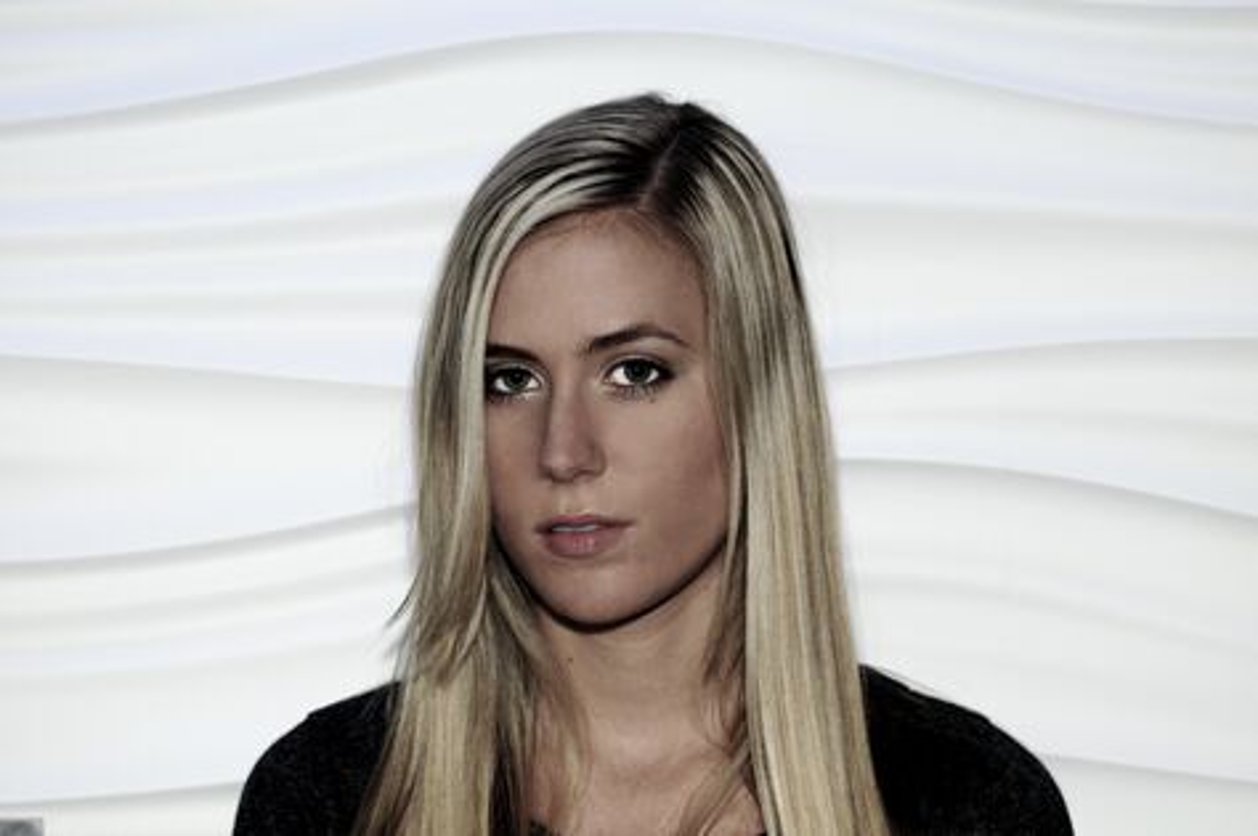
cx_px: 629
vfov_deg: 10.7
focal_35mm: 128
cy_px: 418
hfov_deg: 16.1
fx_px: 4451
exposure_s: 1/250
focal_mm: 85
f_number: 4.5
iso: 200
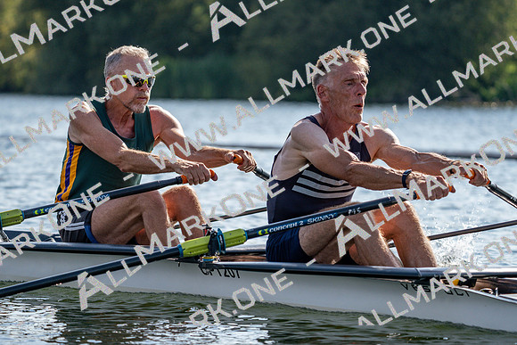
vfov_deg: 5.8
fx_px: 3433
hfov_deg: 8.6
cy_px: 172
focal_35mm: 239
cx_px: 258
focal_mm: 239
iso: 250
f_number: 5.6
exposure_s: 1/1600
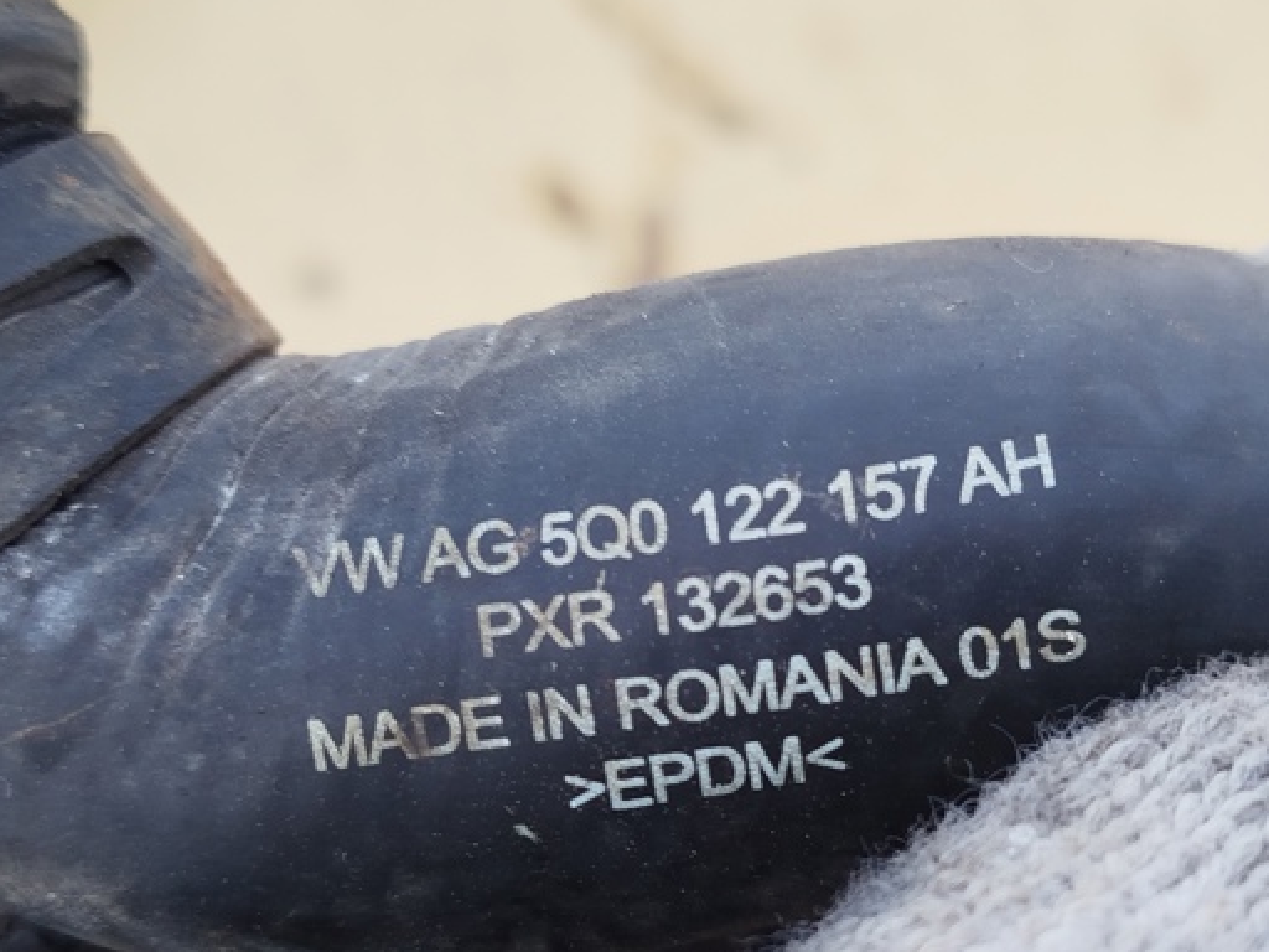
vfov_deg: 24.4
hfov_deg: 32.2
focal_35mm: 60
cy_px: 573
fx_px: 2200
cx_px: 689
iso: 80
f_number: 1.7
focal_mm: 5.31
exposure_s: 1/33
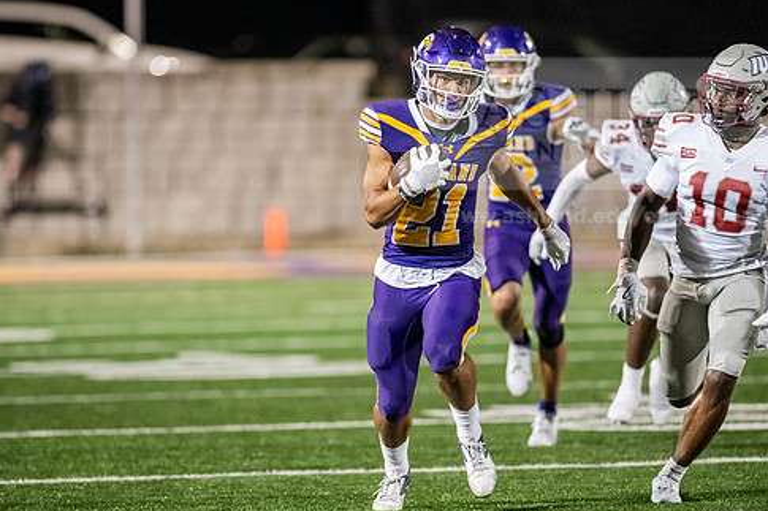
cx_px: 371
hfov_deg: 5.7
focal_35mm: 359
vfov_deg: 3.8
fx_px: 7656
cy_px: 249
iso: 6400
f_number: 2.8
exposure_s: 1/800
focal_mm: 300
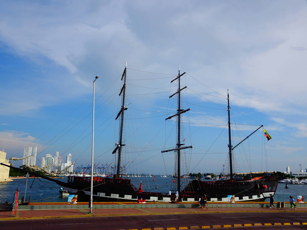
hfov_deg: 56.8
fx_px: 284
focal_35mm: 32
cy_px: 115
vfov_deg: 44.2
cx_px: 154
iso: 80
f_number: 4
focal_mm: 5.43
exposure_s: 1/800
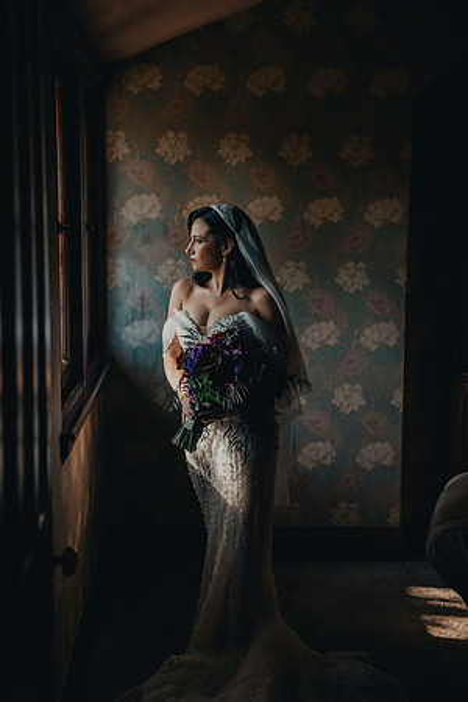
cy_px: 351
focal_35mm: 55
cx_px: 234
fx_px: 1072
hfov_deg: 24.6
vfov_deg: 36.2
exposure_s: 1/1600
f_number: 2.8
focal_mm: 55
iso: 1250
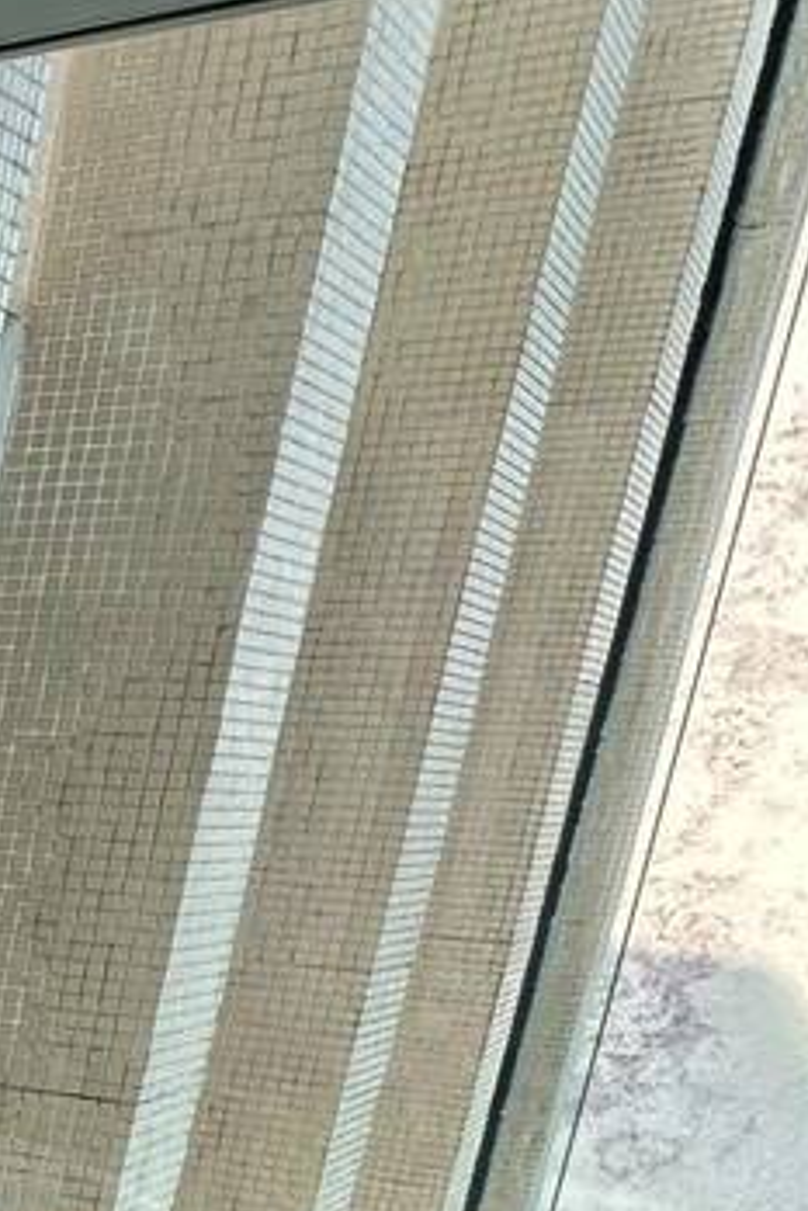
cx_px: -1231
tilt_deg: -14.5
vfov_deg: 30.8
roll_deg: -2.4
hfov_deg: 13.9
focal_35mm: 60
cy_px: 1235
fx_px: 2018
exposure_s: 1/327
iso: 40
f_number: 2.2
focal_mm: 2.22
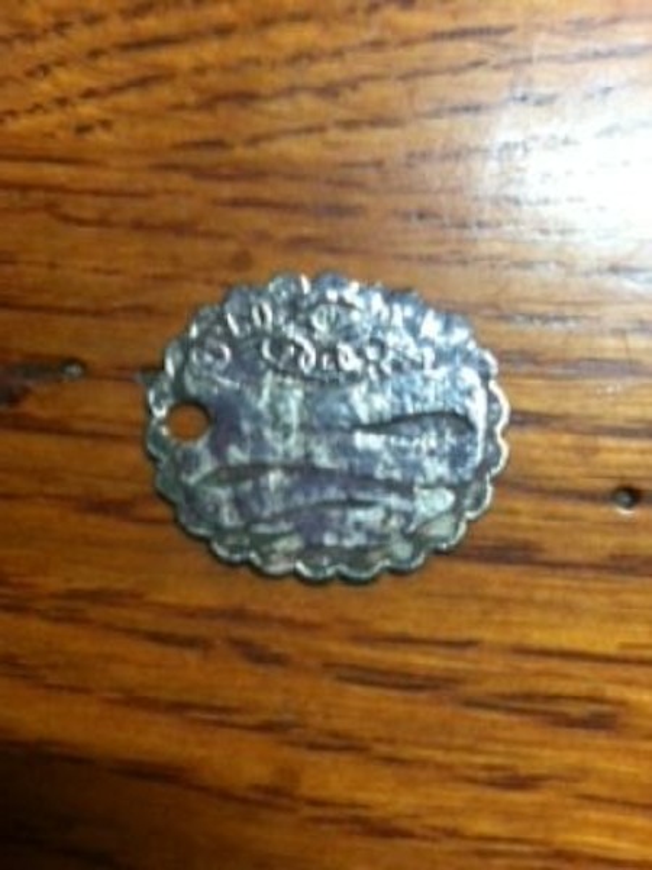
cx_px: 326
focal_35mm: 35
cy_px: 435
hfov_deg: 40.7
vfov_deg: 52.6
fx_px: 879
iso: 500
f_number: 2.8
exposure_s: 1/17
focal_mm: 3.85
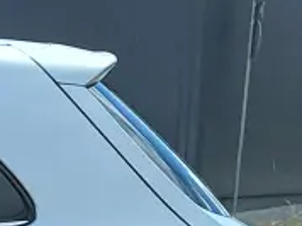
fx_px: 1568
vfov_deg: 7.9
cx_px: -599
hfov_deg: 9.0
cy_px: 416
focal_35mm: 180
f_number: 1.8
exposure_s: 1/2153
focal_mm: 4.69
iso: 50
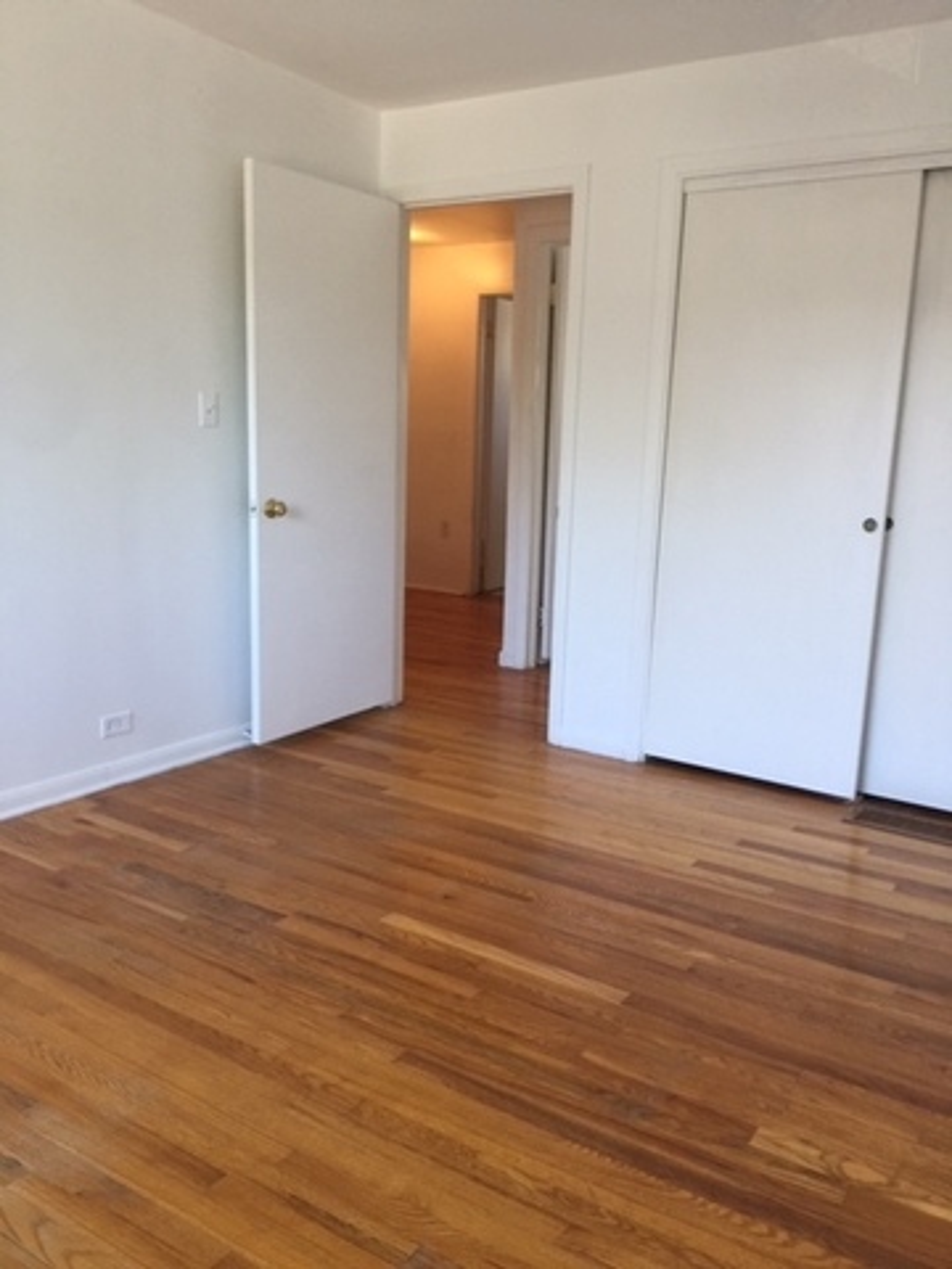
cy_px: 634
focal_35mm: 29
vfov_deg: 61.7
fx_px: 1063
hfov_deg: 48.2
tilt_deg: -9.3
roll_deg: -1.8
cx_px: 476
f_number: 2.2
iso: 40
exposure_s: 1/30
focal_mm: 4.15
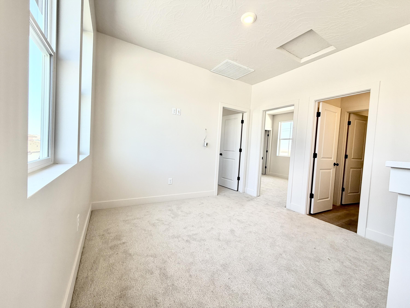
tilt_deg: -2.0
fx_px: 166
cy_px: 154
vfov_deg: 85.7
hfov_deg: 102.1
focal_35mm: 14
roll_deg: -3.2
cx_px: 205
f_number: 2.2
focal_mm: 2.22
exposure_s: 1/122
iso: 64
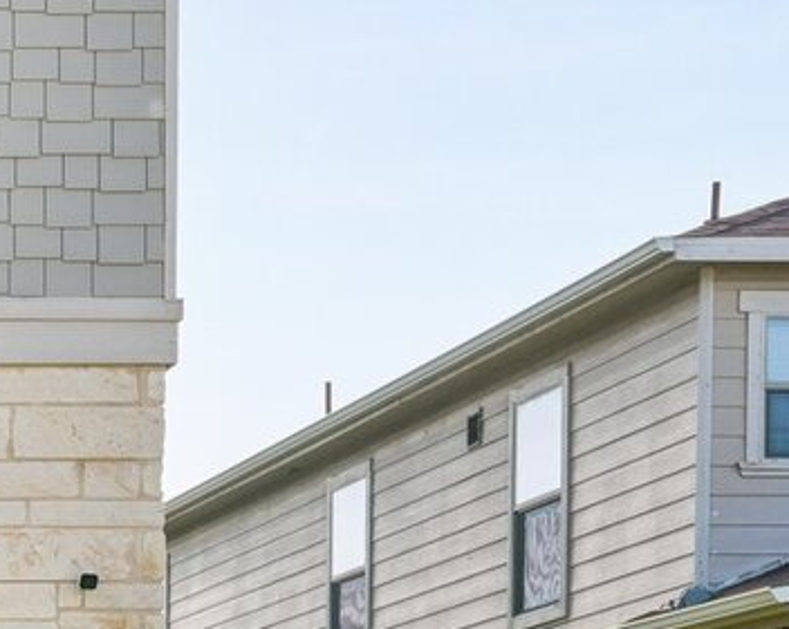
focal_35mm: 147
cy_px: 544
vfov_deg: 10.4
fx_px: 3430
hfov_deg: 11.7
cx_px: -796
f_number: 8
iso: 200
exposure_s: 1/350
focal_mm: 34
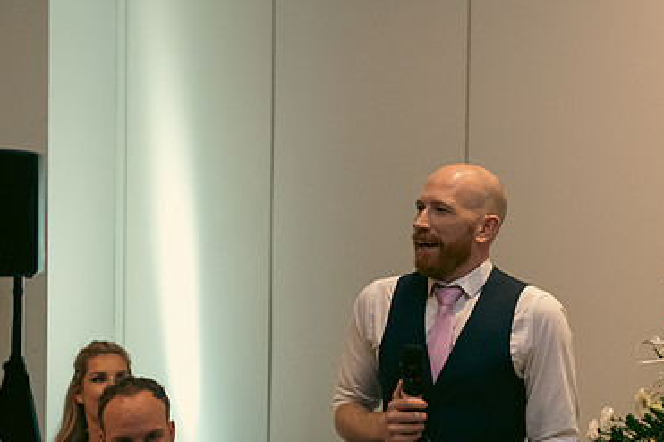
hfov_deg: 21.0
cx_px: 431
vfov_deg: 14.1
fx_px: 1788
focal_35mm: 97
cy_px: 302
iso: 2000
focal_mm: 62
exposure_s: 1/160
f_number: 3.5
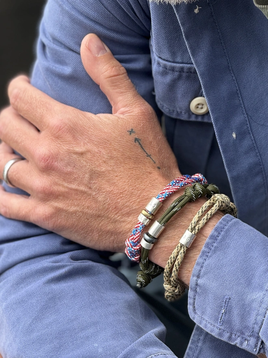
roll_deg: -2.8
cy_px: 179
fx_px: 1239
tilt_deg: -20.8
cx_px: 134
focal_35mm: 120
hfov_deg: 12.3
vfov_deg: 16.4
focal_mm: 15.66
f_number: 2.8
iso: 50
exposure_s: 1/270
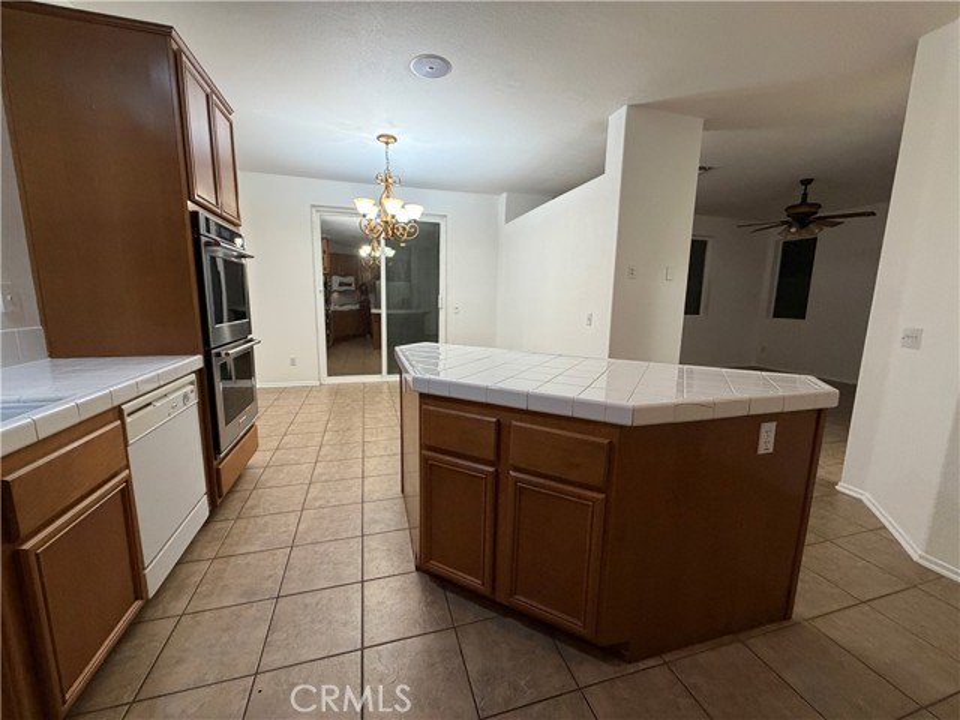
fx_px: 388
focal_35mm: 14
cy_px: 360
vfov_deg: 85.7
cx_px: 480
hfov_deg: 102.1
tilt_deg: -9.3
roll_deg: -1.1
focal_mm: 2.22
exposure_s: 1/60
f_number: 2.2
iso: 400
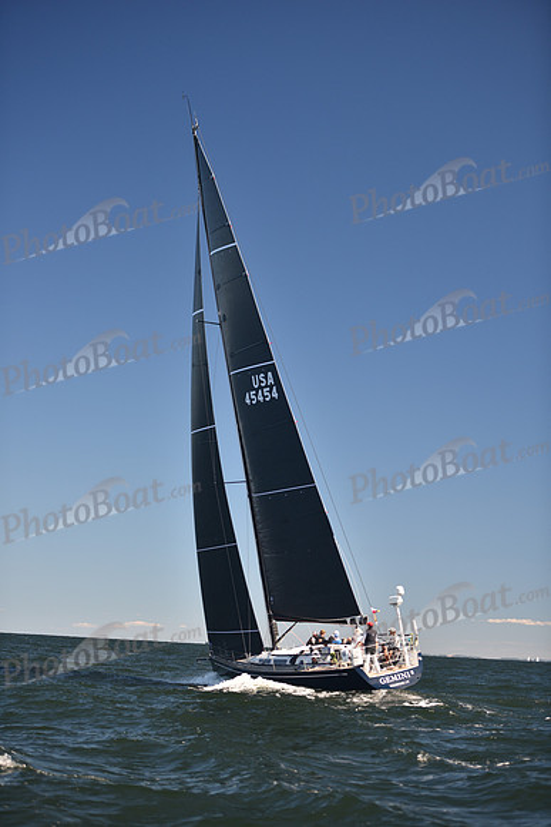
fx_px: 1606
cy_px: 414
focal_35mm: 70
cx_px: 276
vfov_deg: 28.8
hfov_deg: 19.5
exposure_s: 1/800
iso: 200
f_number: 2.8
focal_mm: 70
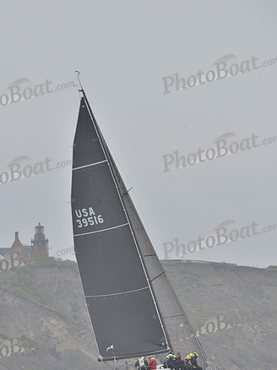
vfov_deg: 5.8
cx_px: 119
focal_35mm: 344
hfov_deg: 4.3
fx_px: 3674
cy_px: 206
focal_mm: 270
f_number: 9
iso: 400
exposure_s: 1/800
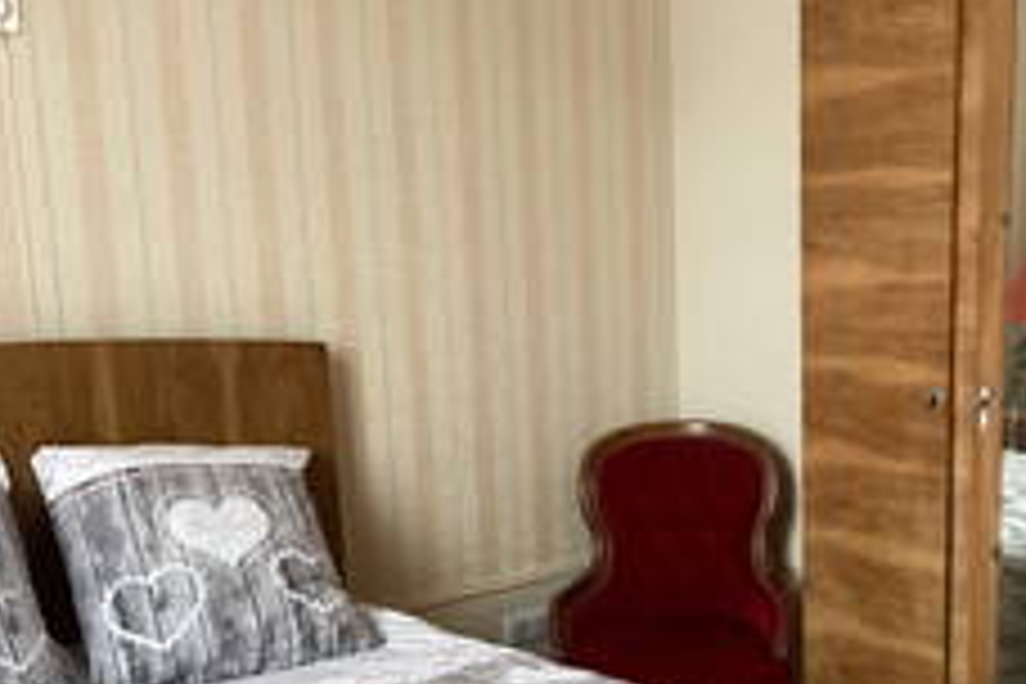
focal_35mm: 51
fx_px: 1453
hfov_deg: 38.2
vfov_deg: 26.1
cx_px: 734
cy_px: 526
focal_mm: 3.3
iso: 100
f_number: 2.4
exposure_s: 1/60
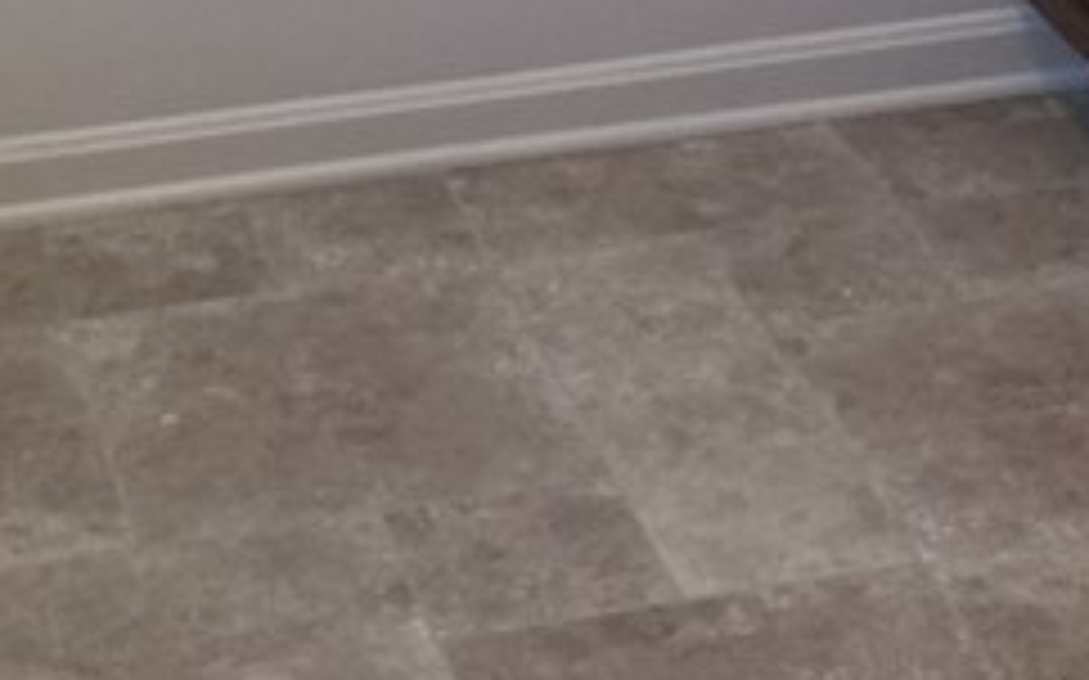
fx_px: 3856
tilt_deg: -12.5
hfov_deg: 16.1
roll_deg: +1.8
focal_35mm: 130
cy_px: -666
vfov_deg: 9.4
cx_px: 490
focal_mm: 4.15
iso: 32
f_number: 2.2
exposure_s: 1/40
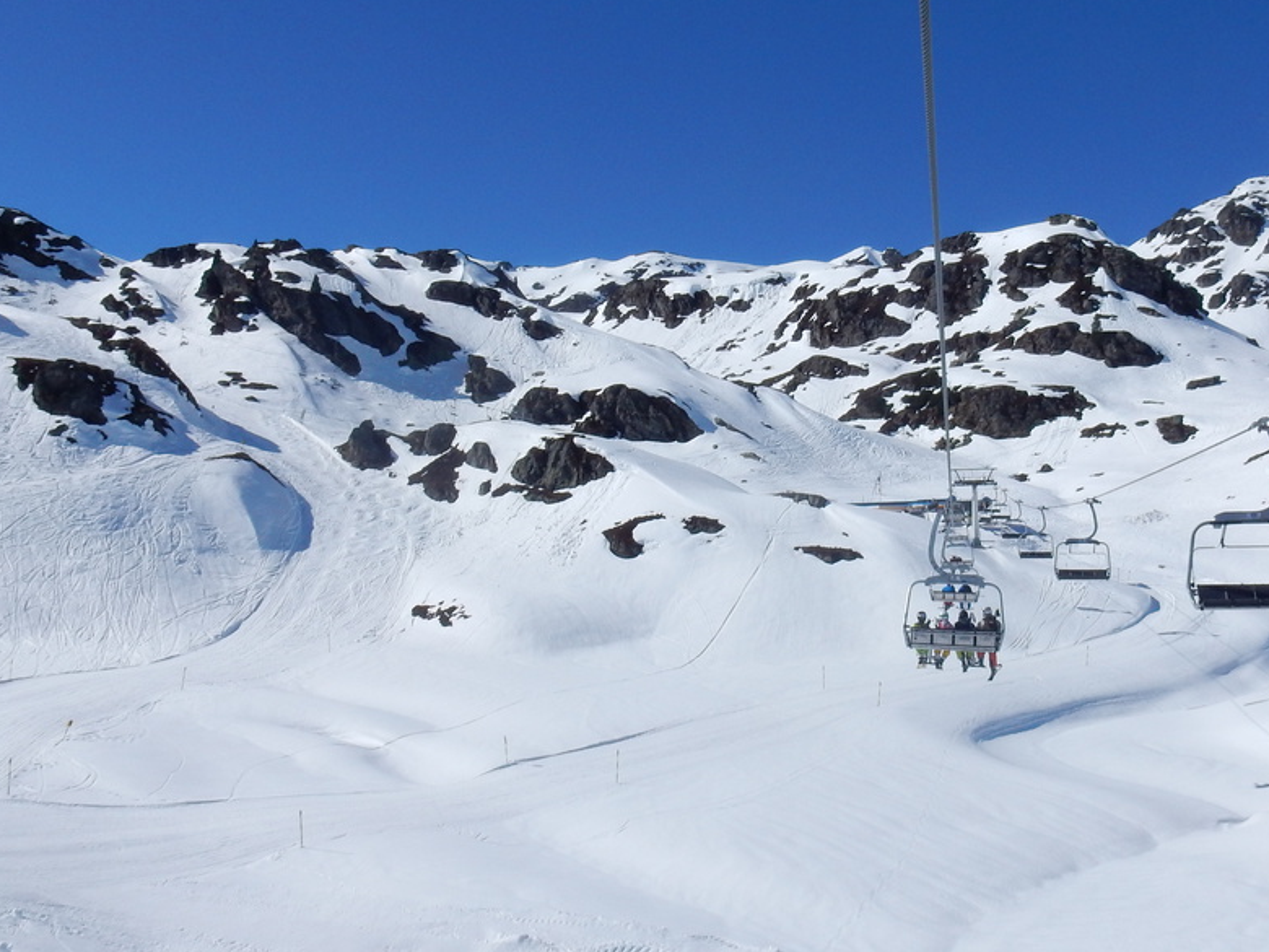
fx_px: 1503
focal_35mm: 41
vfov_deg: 35.1
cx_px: 695
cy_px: 444
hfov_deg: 45.7
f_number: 4.8
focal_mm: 4.5
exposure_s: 1/2000
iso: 125
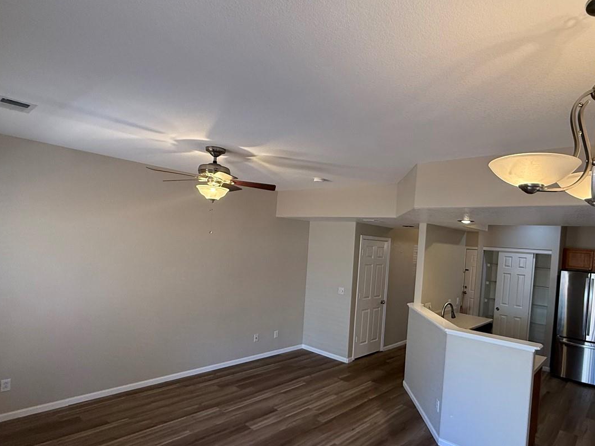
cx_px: 368
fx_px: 361
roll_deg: -4.5
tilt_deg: -1.6
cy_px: 258
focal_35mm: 21
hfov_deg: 77.7
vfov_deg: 63.1
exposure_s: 1/120
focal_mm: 2.22
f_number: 2.2
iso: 320
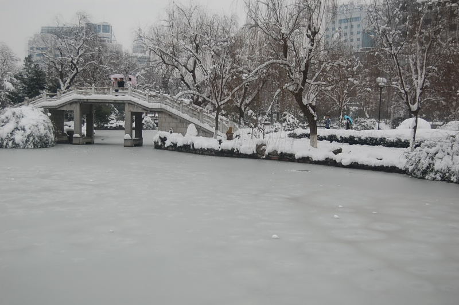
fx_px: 535
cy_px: 152
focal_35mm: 42
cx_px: 230
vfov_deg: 31.8
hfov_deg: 46.4
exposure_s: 1/80
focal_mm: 28
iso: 400
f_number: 4.5
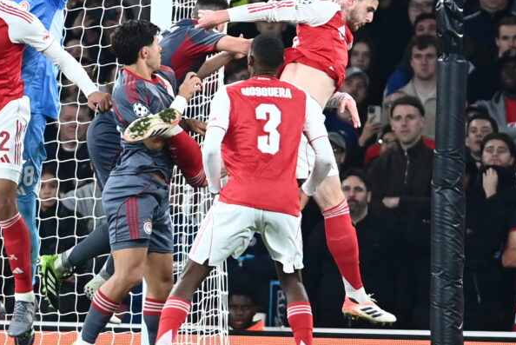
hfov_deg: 3.0
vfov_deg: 2.0
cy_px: 126
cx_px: 102
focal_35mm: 689
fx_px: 9883
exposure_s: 1/1000
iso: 2500
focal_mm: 400
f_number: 3.2
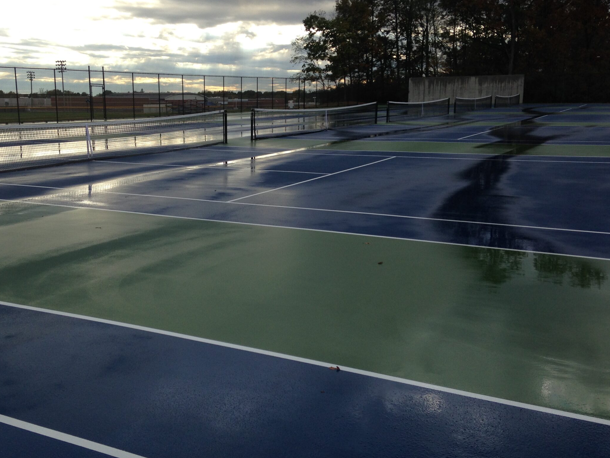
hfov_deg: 45.6
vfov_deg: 35.1
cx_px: 254
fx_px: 722
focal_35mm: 41
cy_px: 219
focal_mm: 4.12
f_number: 2.4
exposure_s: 1/903
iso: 50
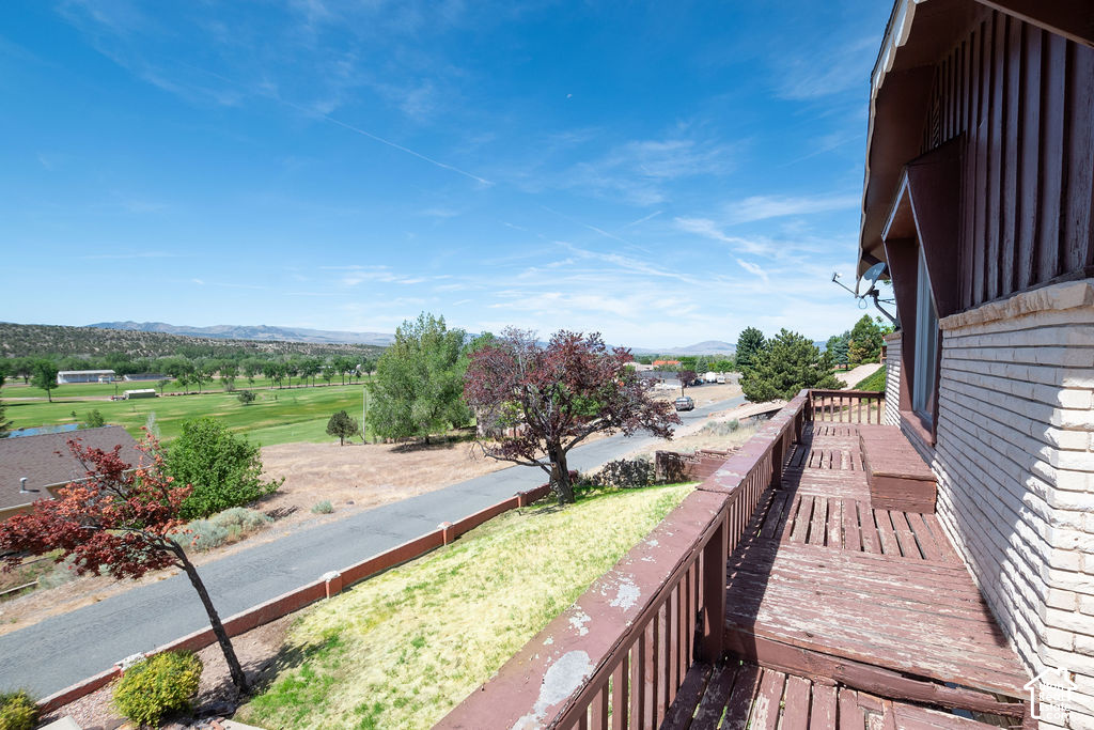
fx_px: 456
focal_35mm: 15
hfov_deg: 100.4
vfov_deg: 77.3
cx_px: 547
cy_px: 365
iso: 200
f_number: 7.1
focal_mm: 10
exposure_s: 1/400
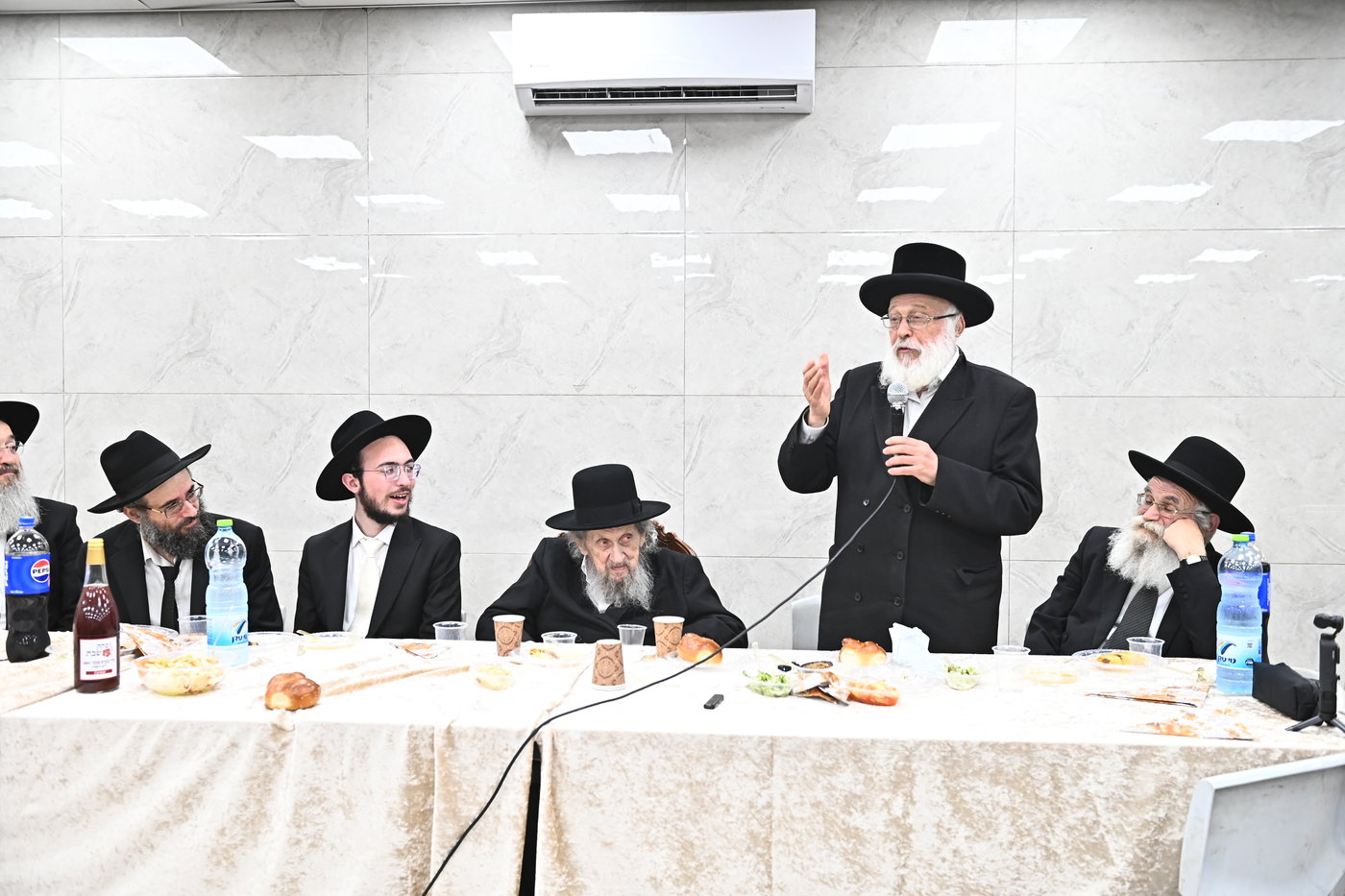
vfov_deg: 41.1
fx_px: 1195
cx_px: 672
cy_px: 448
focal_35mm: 32
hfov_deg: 58.7
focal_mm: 32
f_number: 4
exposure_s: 1/200
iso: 2500
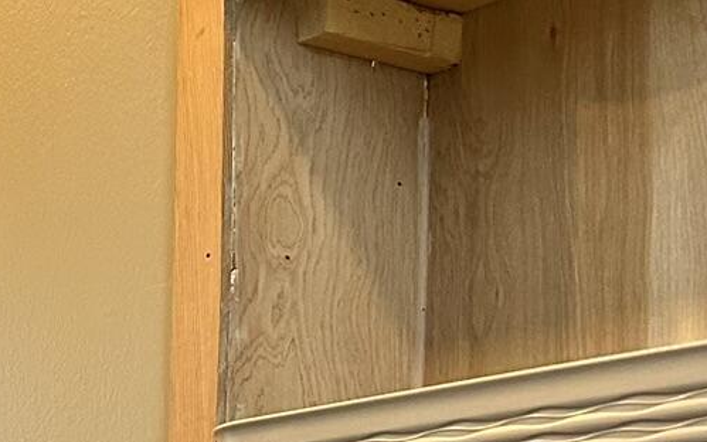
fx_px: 2178
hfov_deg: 17.6
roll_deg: -0.9
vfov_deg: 10.9
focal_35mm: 113
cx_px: -128
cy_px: 792
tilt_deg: -1.3
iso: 200
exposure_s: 1/60
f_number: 1.5
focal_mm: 5.7
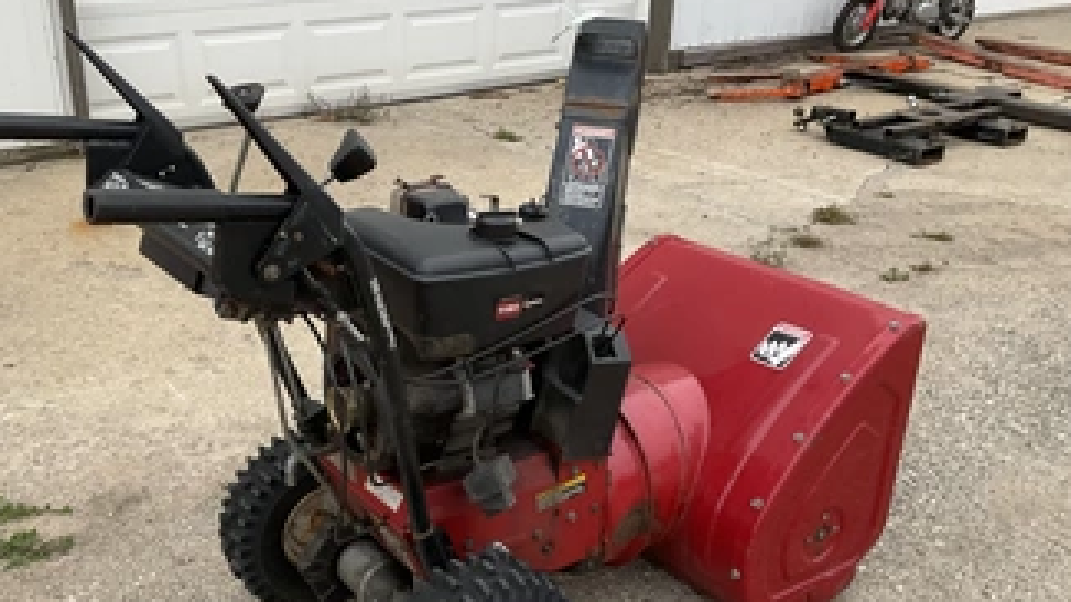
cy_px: 380
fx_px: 1107
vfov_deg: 30.3
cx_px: 433
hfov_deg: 51.3
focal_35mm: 39
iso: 64
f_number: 1.8
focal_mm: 3
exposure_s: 1/122
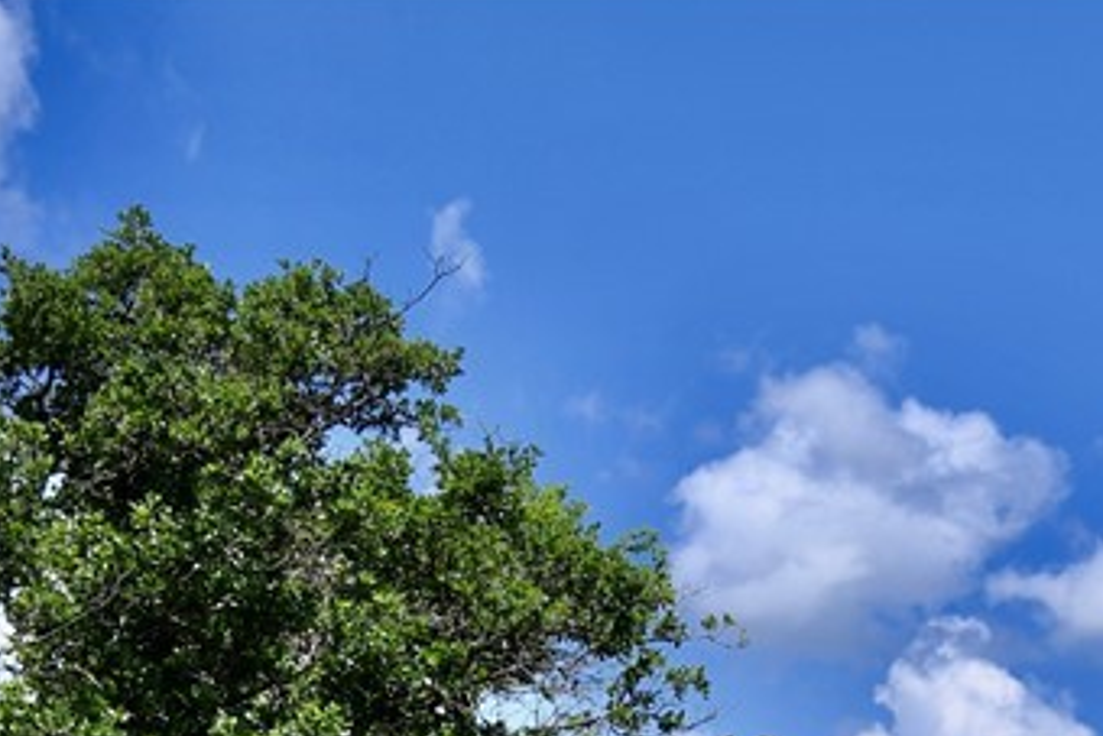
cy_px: 1157
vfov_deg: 9.1
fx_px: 4506
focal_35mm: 147
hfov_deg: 13.9
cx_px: 899
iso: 100
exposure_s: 1/320
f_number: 9
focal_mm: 31
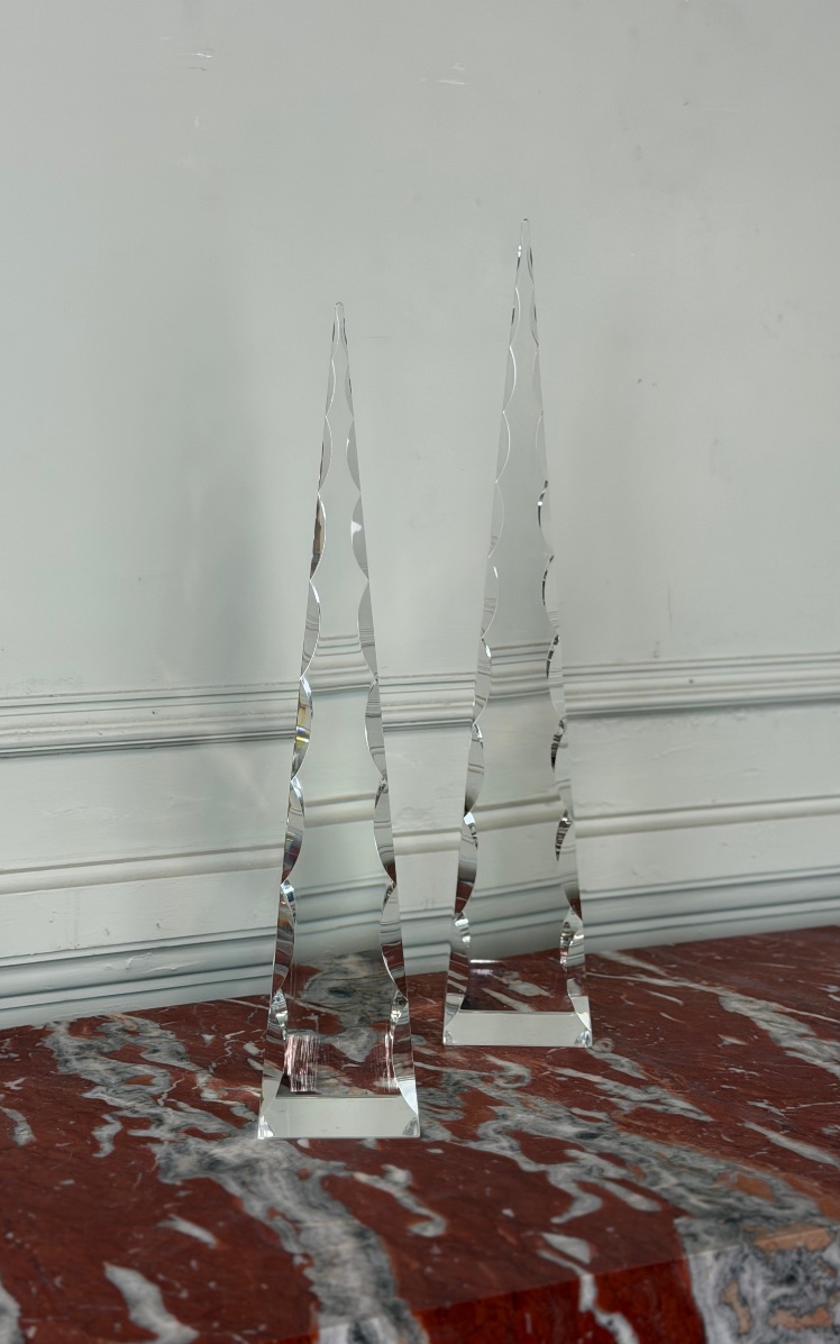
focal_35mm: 51
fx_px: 1868
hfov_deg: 25.3
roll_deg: +0.2
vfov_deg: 39.6
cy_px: 673
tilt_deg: -5.8
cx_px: 389
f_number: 1.78
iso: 125
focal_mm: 6.76
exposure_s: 1/50
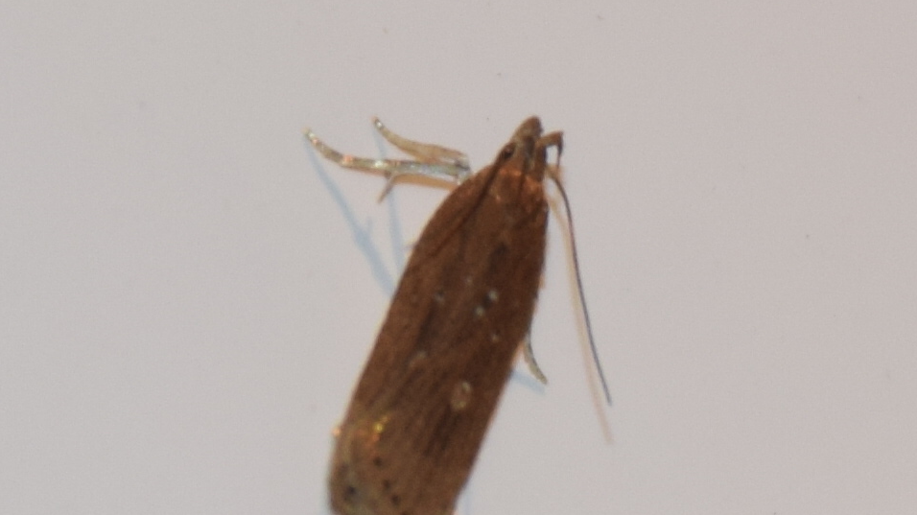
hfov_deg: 9.8
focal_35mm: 221
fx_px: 5372
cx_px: 458
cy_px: 303
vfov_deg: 5.5
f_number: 6.3
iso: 320
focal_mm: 140
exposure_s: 1/80
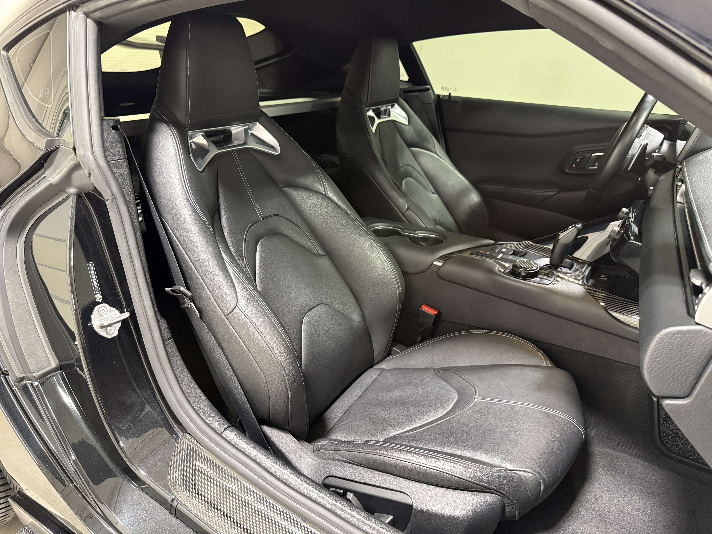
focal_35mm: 24
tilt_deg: -22.4
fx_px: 494
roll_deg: -0.2
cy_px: 267
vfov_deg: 56.8
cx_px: 356
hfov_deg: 71.6
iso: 640
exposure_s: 1/60
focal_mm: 6.76
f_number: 1.78
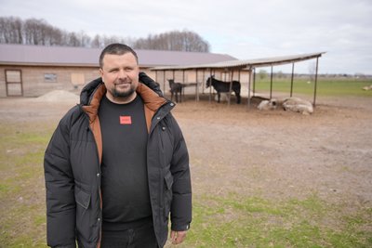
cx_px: 186
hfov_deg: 63.6
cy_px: 124
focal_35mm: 29
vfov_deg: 45.0
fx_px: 300
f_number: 2.8
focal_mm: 29
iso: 80
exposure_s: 1/640
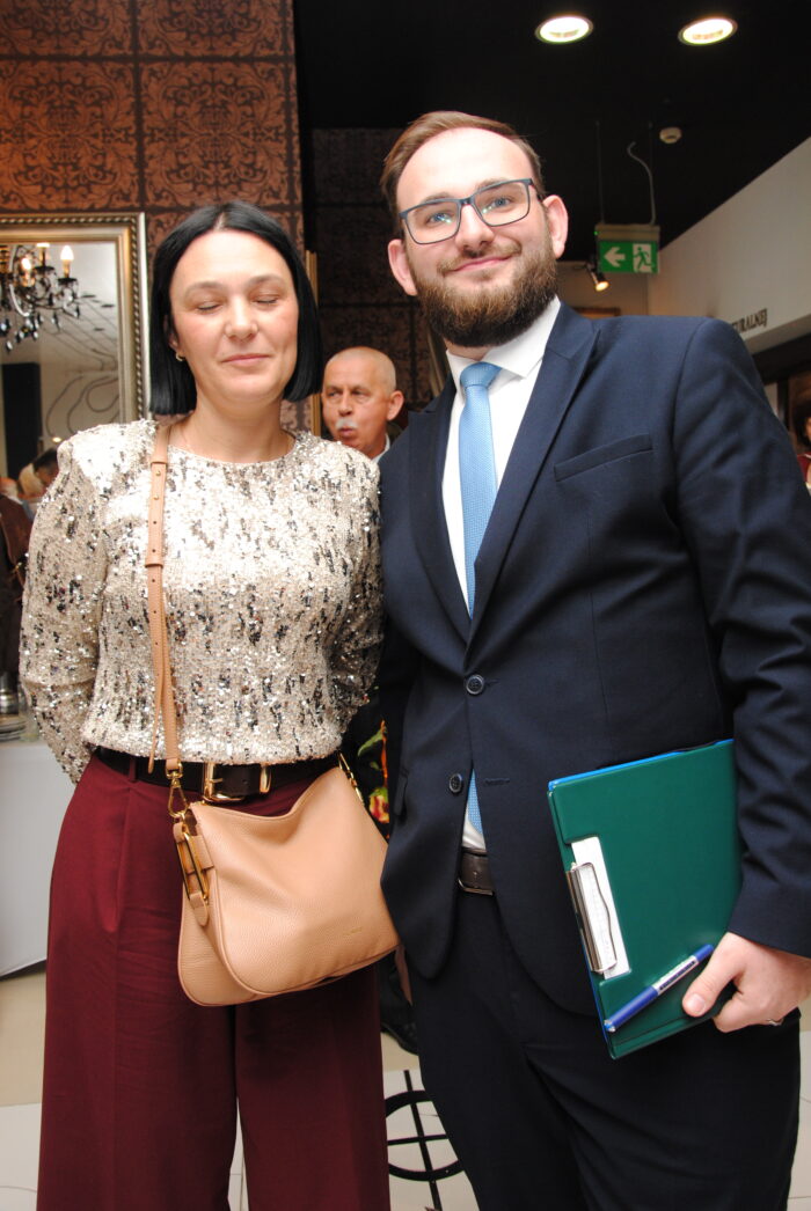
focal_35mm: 32
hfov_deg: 41.8
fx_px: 1062
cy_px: 606
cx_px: 406
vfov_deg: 59.4
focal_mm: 21
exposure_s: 1/60
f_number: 5.6
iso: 400
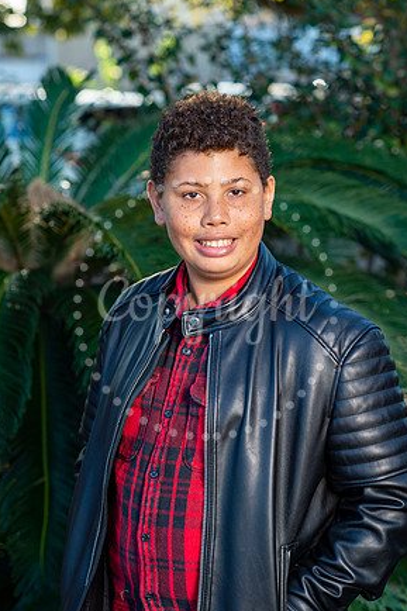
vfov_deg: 23.1
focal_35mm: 88
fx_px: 1493
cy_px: 307
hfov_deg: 15.5
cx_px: 206
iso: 200
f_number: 4
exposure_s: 1/160
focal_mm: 85
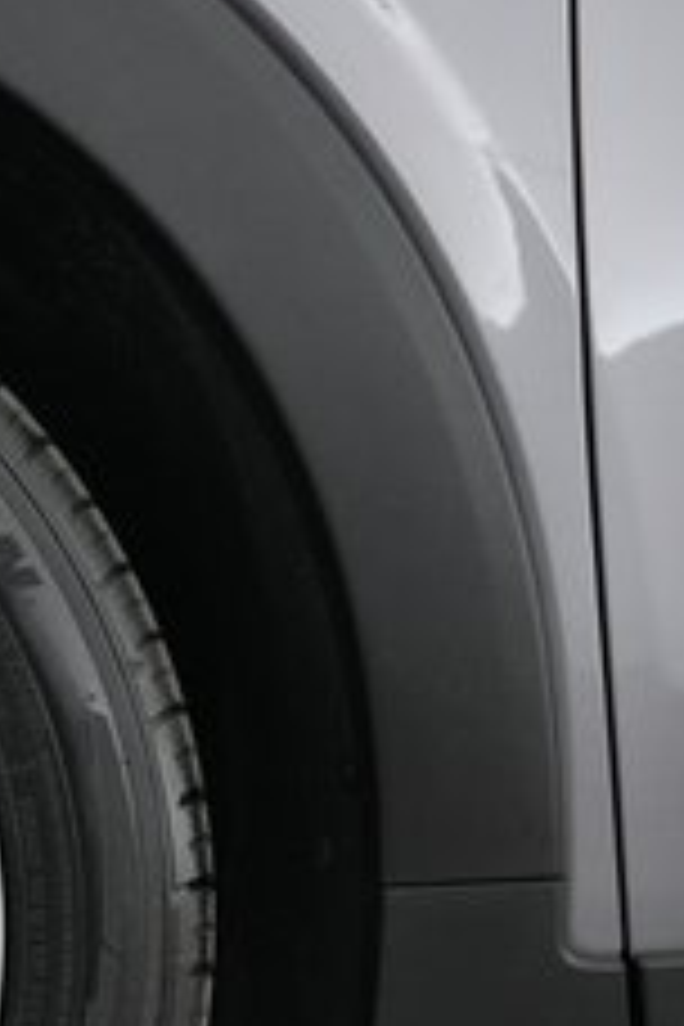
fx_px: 1995
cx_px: -576
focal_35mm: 70
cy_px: 932
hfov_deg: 16.2
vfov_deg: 27.7
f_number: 2.8
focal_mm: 25
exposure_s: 1/160
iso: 6400
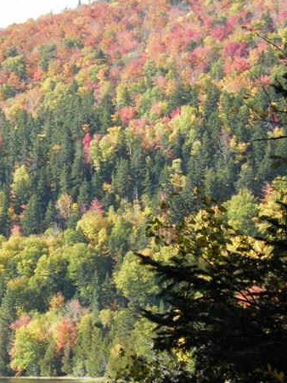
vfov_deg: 13.2
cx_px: 30
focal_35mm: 149
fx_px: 1648
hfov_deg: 9.9
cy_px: 245
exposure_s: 1/80
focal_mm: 15.2
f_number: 4.9
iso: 50
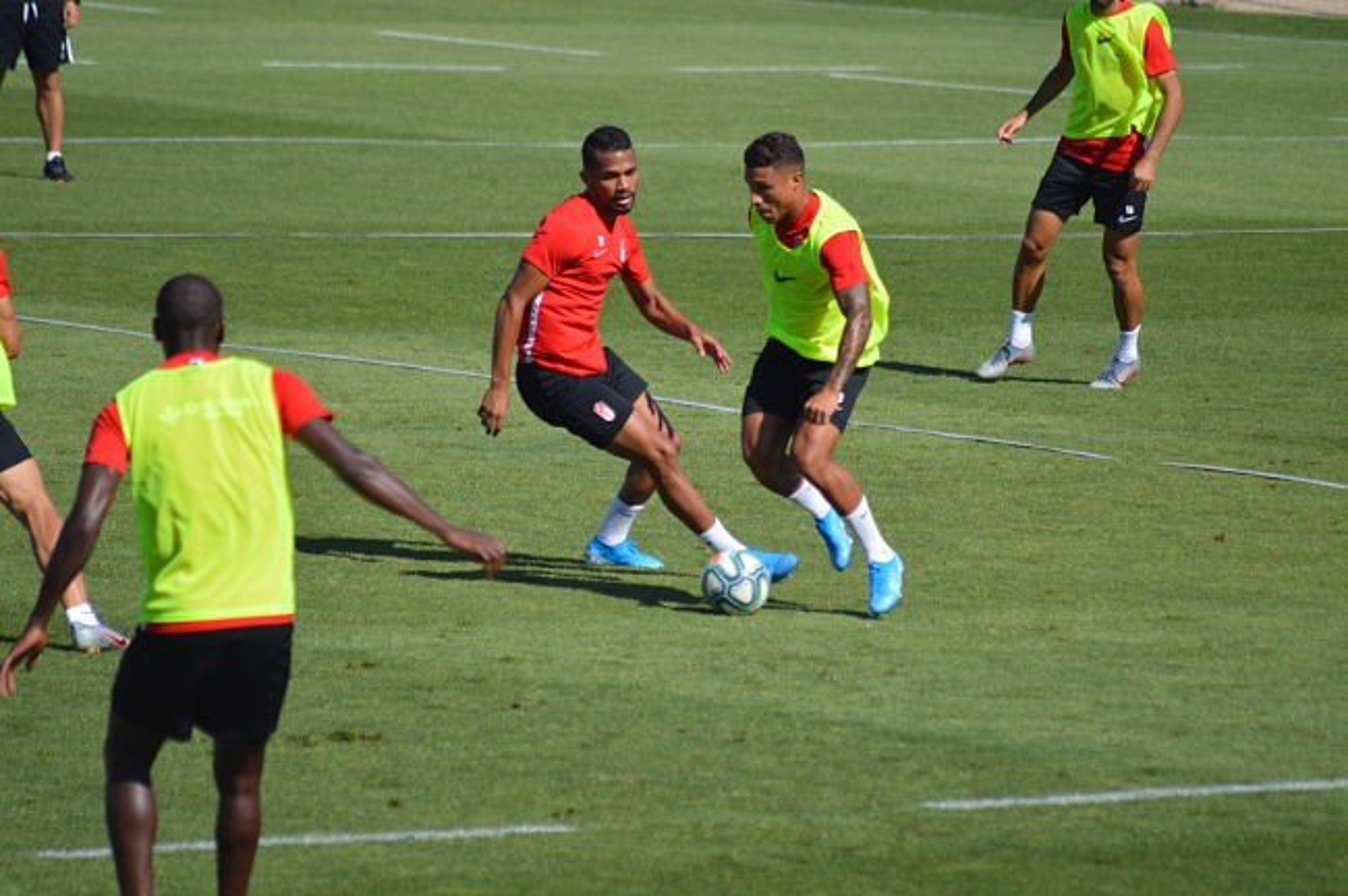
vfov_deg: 3.8
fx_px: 13466
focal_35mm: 360
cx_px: 674
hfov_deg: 5.7
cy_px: 448
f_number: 5.6
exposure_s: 1/2000
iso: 320
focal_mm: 240
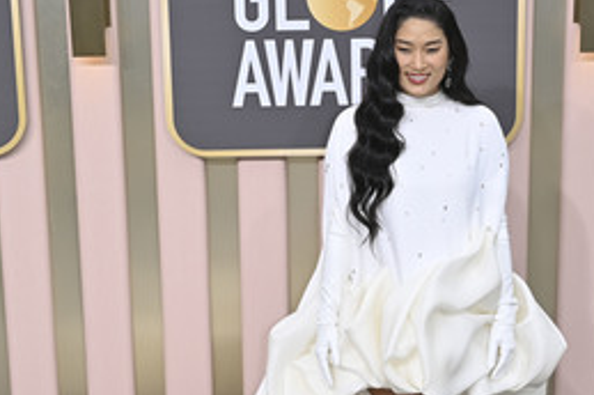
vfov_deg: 16.5
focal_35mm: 82
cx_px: 373
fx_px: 1351
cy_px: 319
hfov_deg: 24.7
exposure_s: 1/200
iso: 320
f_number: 8
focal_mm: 47
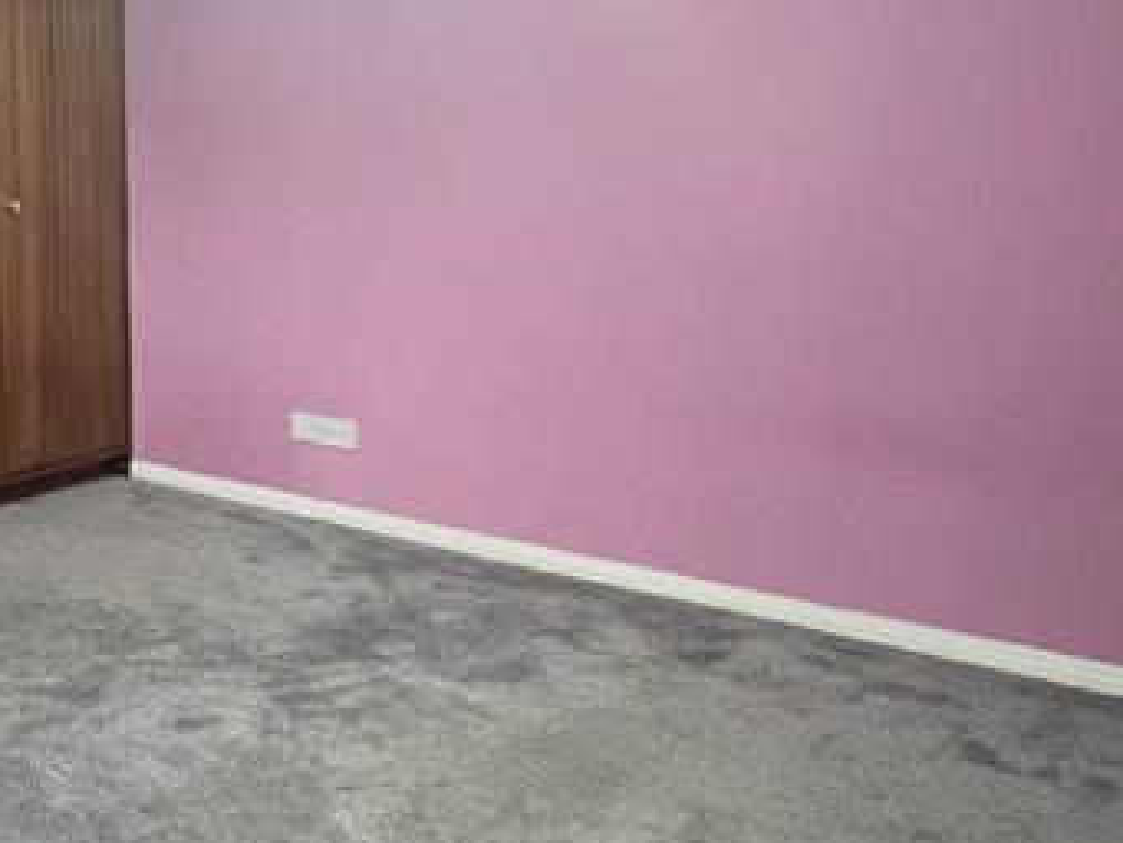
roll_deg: +1.3
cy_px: 207
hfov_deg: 41.5
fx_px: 1266
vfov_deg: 36.0
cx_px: -7
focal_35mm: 39
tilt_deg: -1.7
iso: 800
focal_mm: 1.57
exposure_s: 1/33
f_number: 1.8
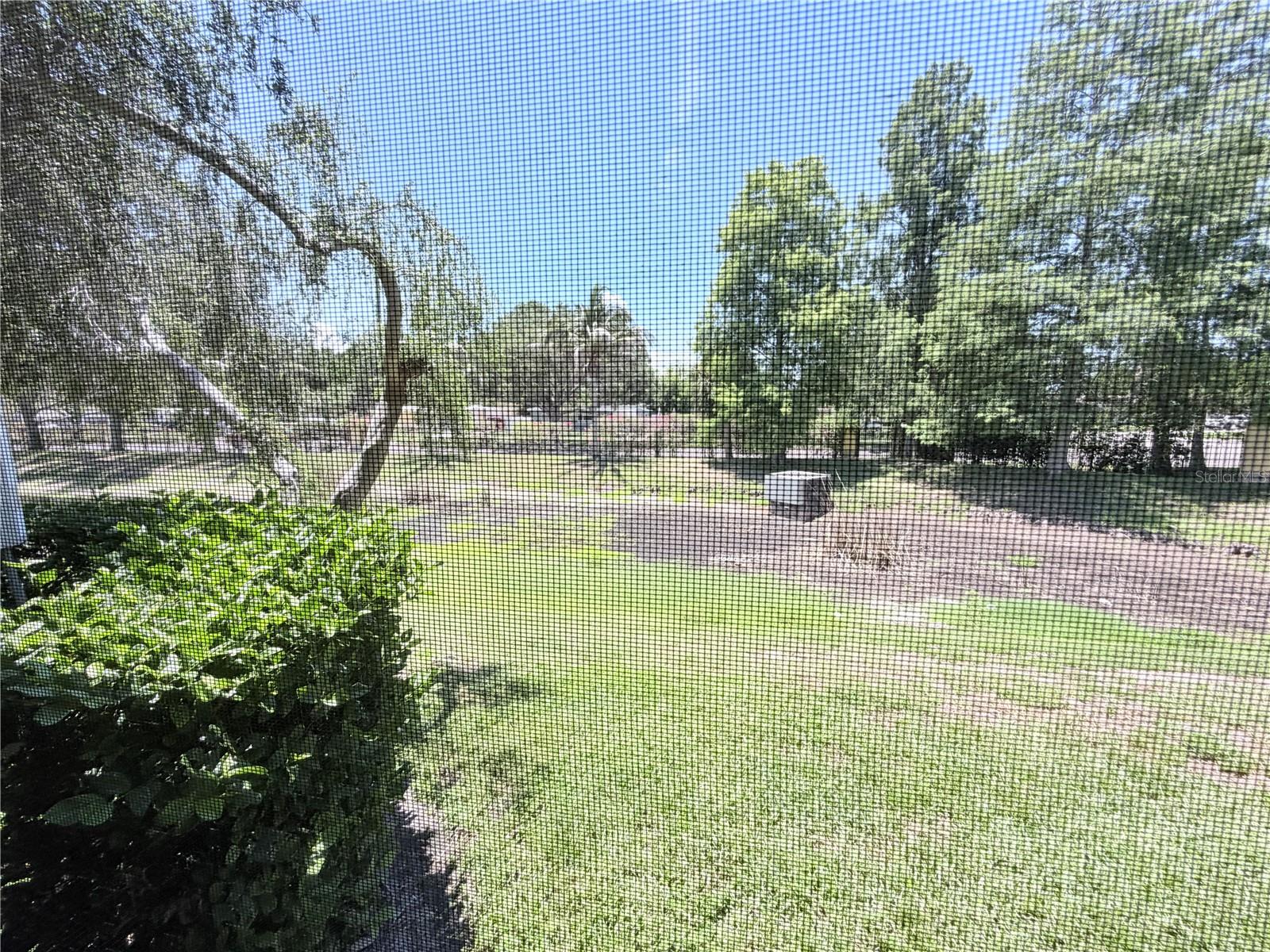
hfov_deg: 102.1
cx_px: 635
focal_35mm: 14
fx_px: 514
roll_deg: +1.6
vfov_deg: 85.7
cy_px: 476
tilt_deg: -8.7
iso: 40
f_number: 2.2
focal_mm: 2.22
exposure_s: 1/540
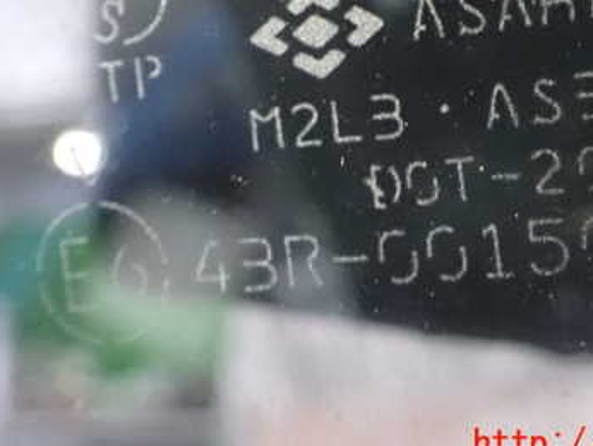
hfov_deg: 36.7
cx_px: 346
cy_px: 81
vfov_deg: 27.4
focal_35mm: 52
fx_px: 891
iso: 1600
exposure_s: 1/15
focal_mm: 5.4
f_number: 2.3
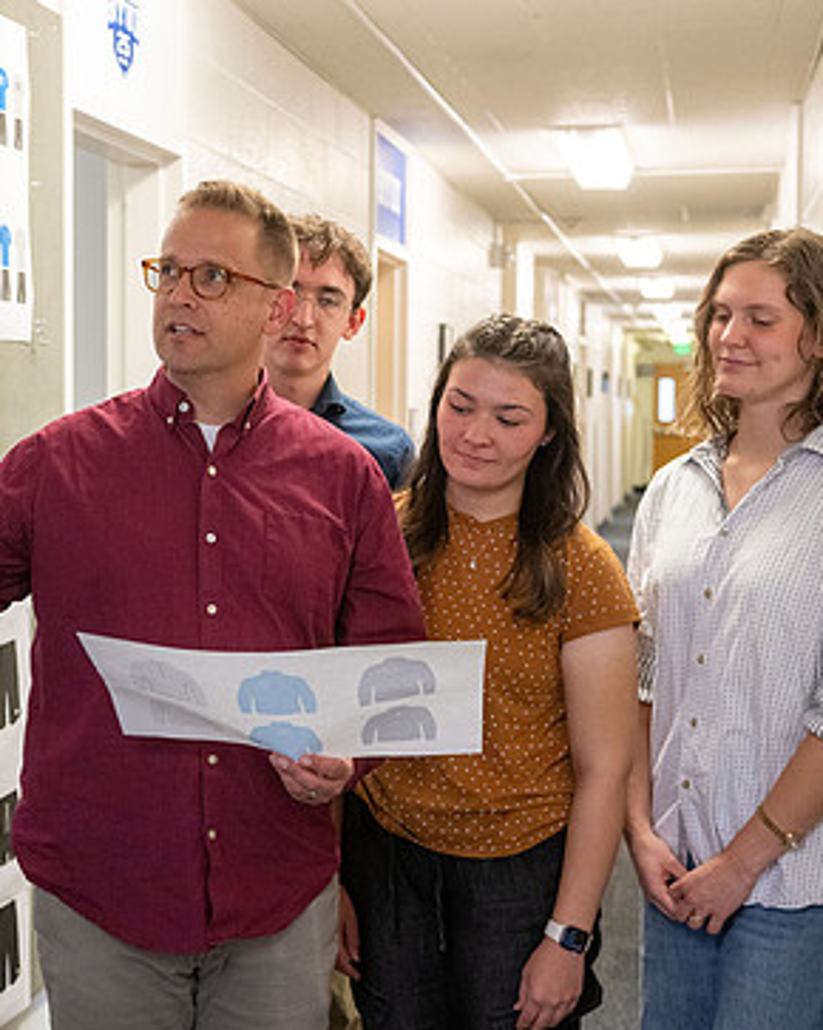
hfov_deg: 25.1
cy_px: 526
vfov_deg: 31.5
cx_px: 224
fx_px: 1828
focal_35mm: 60
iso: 2500
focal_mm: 40
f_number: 3.5
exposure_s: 1/160
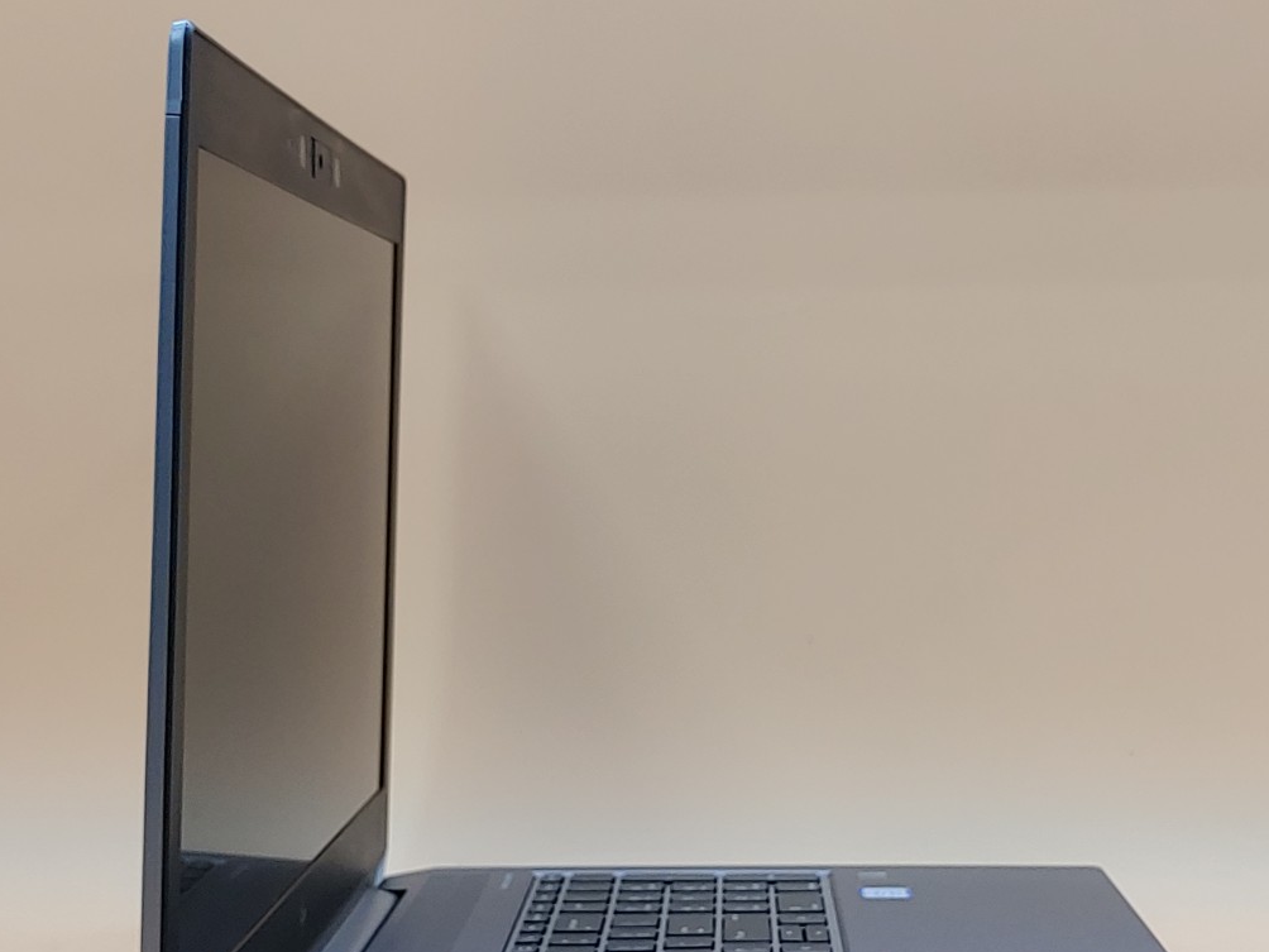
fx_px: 2420
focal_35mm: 66
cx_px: 734
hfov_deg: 29.3
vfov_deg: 22.2
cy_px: 641
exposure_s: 1/74
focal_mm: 4.36
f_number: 1.8
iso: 50
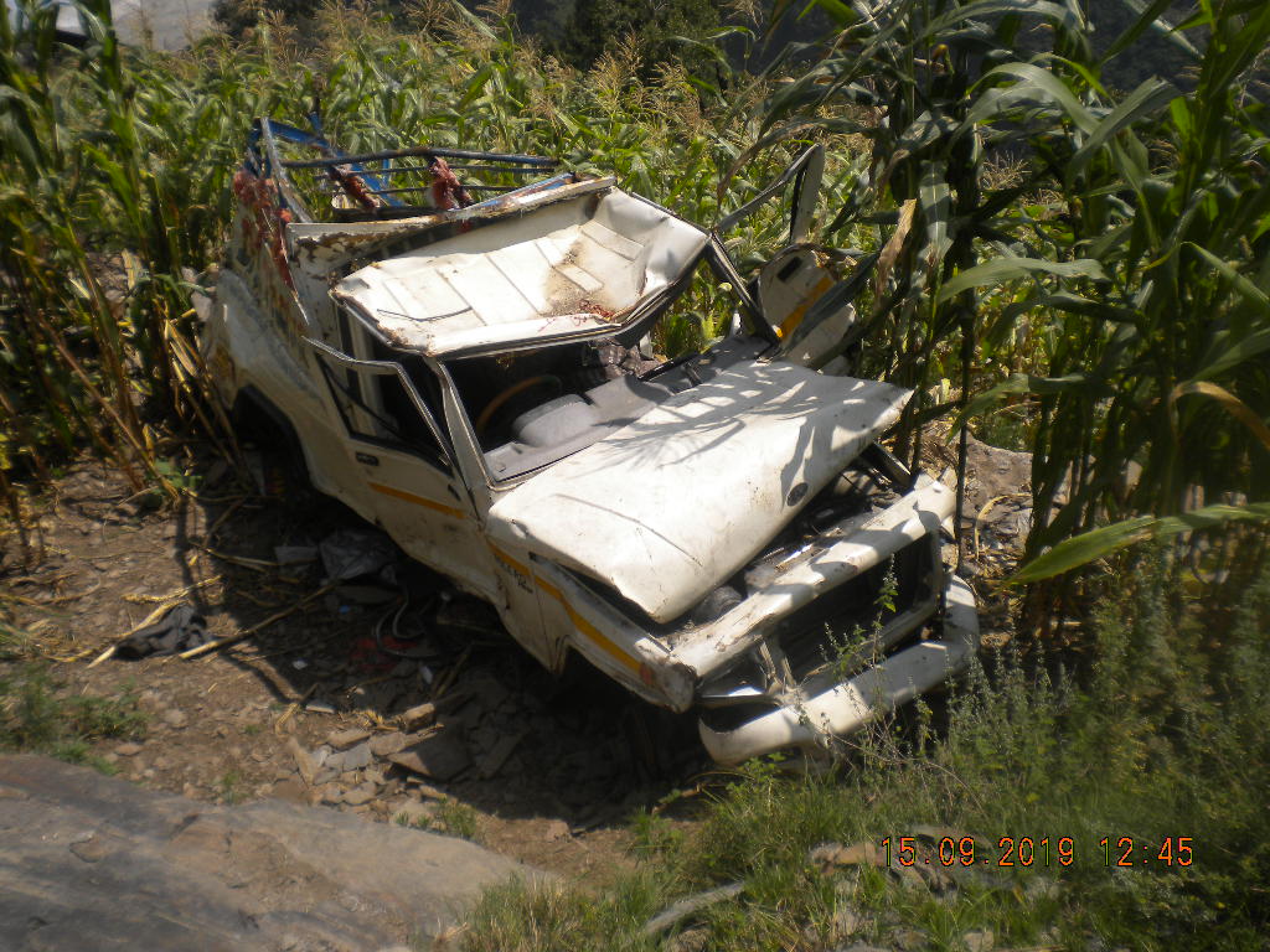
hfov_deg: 52.6
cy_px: 476
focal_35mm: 35
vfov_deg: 40.7
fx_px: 1284
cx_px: 635
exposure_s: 1/900
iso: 80
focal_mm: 6.3
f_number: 4.6
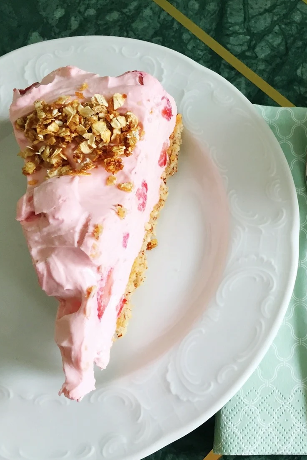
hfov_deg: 31.2
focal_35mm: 41
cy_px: 233
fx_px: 524
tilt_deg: -74.6
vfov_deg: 47.4
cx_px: 276
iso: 64
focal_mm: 4.15
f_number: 2.2
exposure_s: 1/30
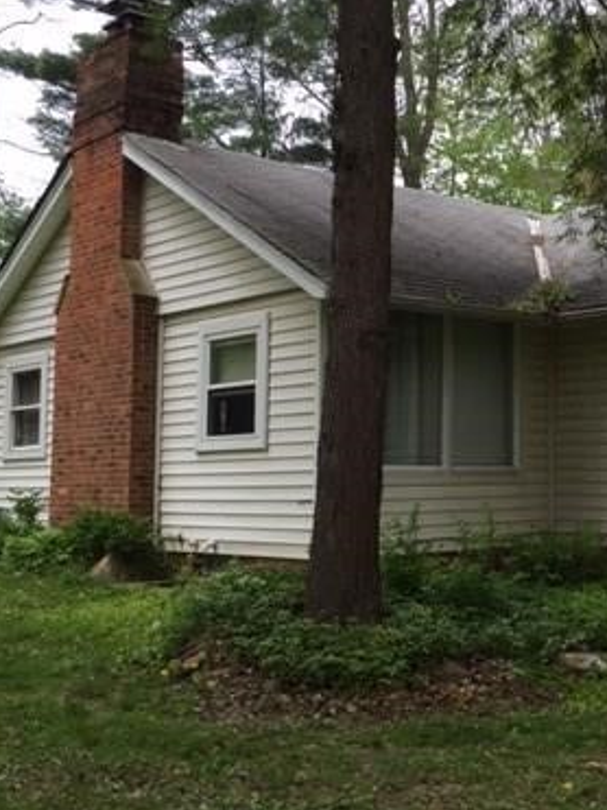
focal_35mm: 50
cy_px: 362
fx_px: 1170
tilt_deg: +5.9
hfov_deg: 28.3
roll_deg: +2.0
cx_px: 513
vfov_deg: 38.2
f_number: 2.2
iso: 32
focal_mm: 4.15
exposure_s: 1/628
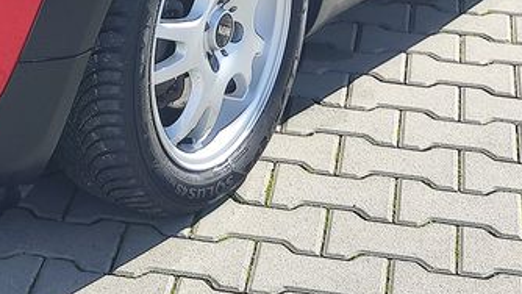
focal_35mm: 90
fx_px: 1246
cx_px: -13
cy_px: -238
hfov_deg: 22.6
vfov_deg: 12.3
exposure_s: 1/455
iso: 50
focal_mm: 7.01
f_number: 1.69
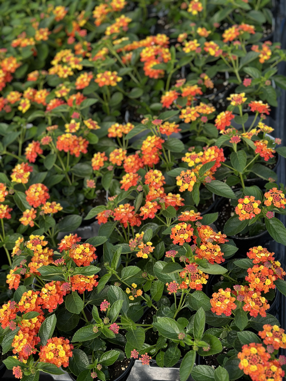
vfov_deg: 39.7
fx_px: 529
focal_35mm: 48
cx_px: 143
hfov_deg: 30.3
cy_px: 190
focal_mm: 6.86
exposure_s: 1/773
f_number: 1.78
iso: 80
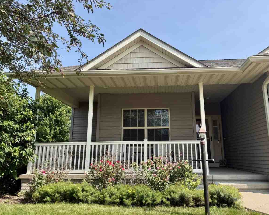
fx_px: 207
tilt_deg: +12.2
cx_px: 147
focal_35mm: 26
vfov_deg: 54.9
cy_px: 111
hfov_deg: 65.9
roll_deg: -0.4
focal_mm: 6.76
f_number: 1.78
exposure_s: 1/2110
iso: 80
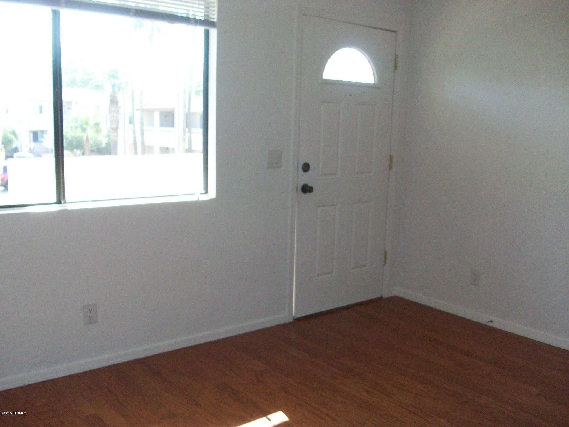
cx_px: 284
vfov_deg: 41.8
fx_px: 559
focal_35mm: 34
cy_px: 214
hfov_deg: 54.0
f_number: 2.8
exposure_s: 1/98.1
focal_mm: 5.7
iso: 160
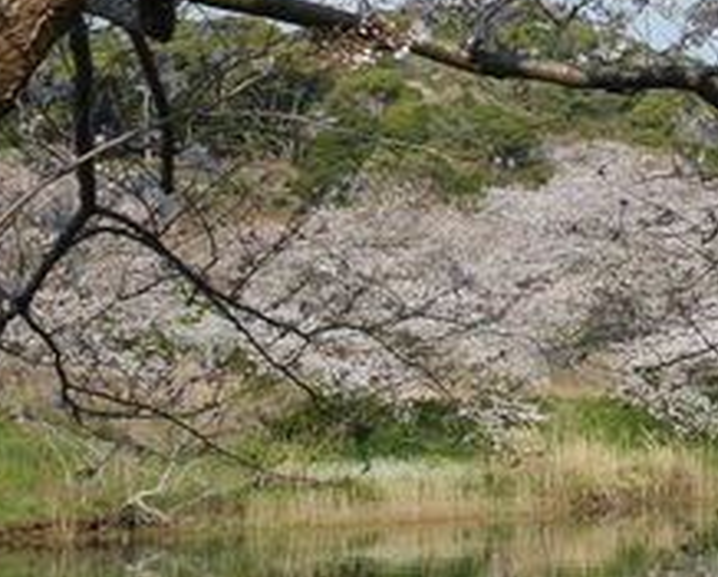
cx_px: 1026
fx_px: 2639
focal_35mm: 124
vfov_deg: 12.4
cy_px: 165
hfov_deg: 14.6
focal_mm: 17
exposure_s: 1/400
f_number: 8
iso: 200
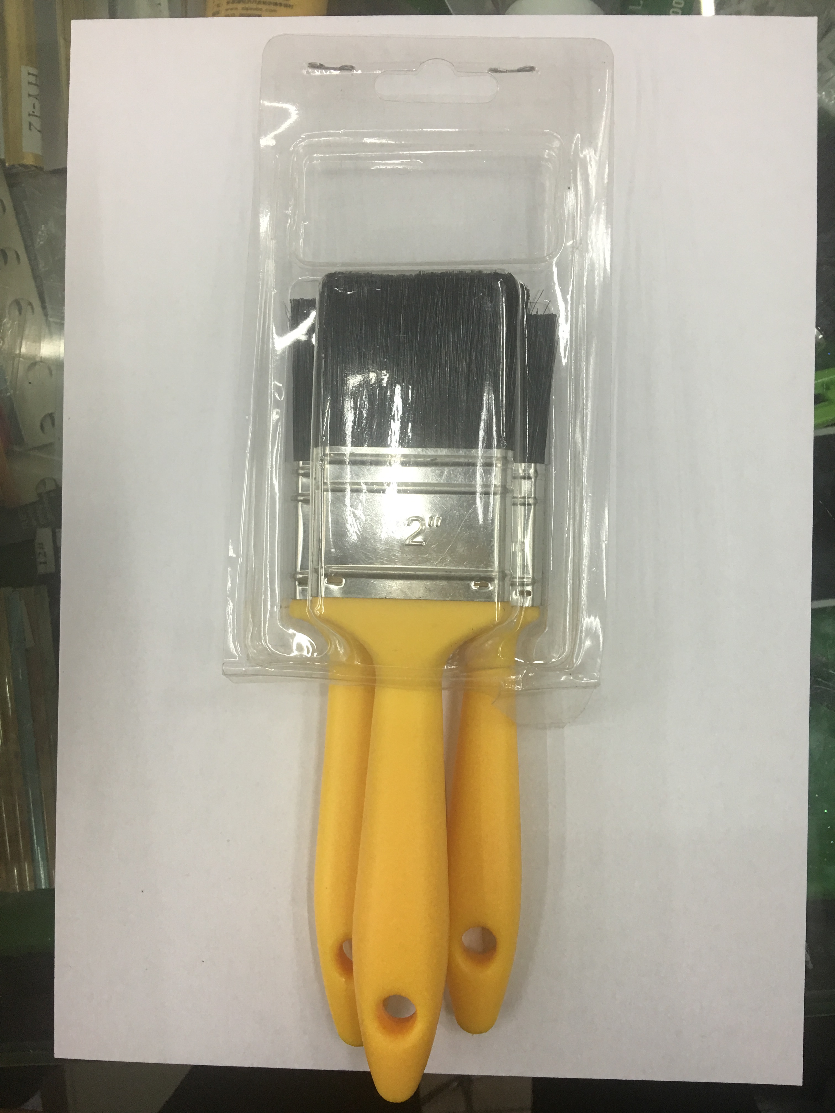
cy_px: 556
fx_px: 933
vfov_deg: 61.7
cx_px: 418
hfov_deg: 48.2
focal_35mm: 29
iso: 50
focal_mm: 4.15
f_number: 2.2
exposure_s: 1/33
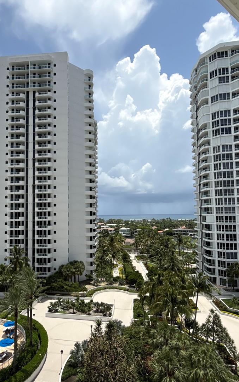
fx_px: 229
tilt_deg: +4.2
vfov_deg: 79.6
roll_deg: +0.9
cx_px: 90
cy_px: 200
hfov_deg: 54.5
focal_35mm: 22
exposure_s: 1/3289
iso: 50
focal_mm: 2.22
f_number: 2.2
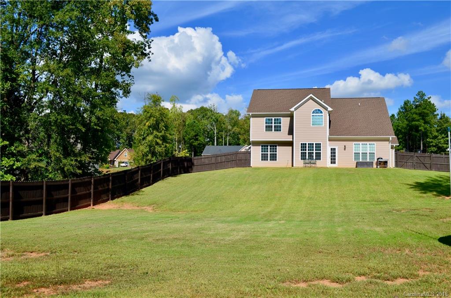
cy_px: 149
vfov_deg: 36.7
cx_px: 226
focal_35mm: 36
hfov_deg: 53.3
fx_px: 450
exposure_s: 1/320
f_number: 9
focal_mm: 24
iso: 100
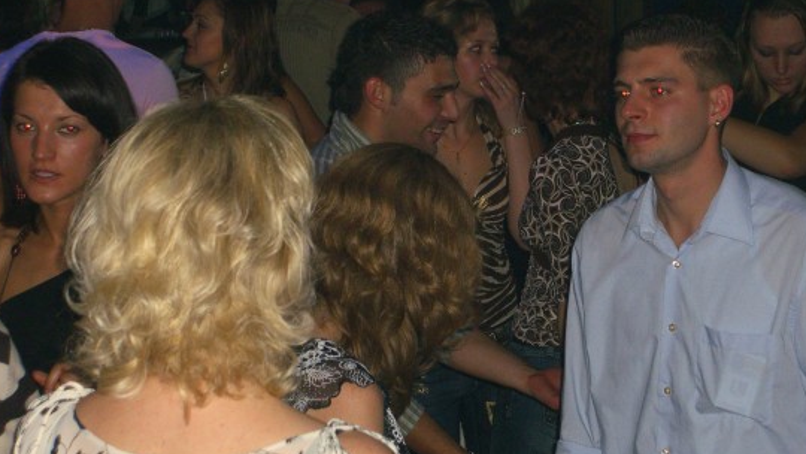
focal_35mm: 115
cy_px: 127
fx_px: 2458
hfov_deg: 18.6
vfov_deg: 10.5
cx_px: 425
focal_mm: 19.7
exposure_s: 1/60
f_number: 4.8
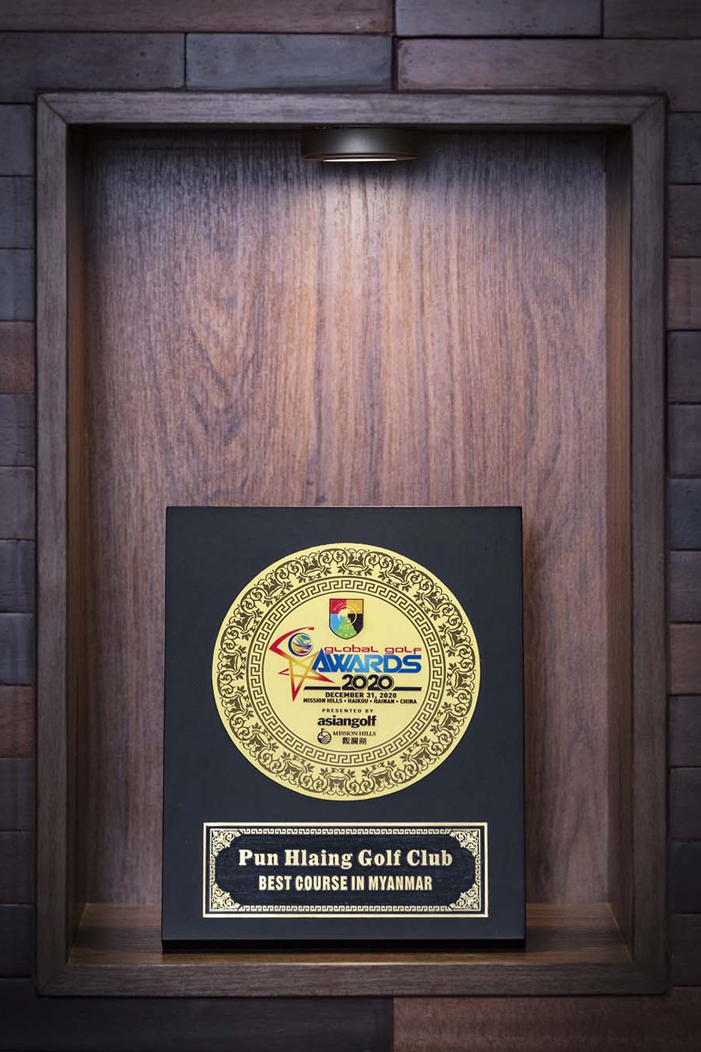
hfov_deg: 8.0
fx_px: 5025
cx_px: 349
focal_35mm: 172
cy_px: 544
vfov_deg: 12.0
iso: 500
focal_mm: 160
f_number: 4
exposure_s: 1/250
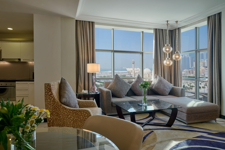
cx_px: 112
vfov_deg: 53.1
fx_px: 150
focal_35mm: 24
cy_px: 75
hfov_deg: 73.7
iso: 100
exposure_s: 1/5
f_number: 7.1
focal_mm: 24
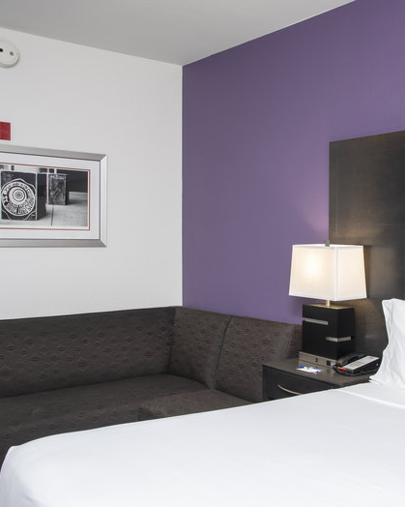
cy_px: 253
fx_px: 644
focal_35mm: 43
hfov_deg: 34.4
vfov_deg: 42.9
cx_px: 289
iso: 100
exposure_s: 1/4
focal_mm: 30
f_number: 9
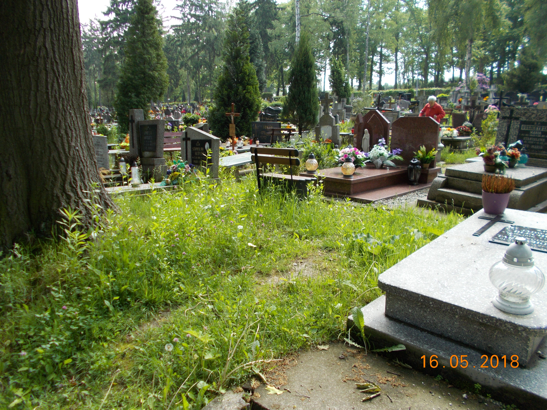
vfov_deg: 53.1
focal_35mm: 26
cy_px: 205
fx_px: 411
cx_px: 274
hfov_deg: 67.3
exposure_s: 1/200
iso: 80
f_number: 3.2
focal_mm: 4.6
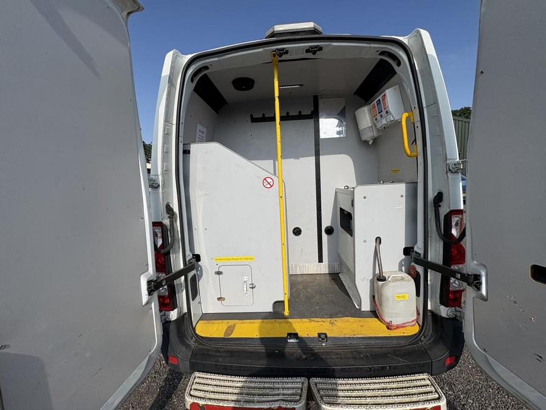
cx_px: 273
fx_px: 221
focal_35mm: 14
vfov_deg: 85.7
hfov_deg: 102.1
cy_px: 205
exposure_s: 1/3390
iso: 50
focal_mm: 2.22
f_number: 2.2
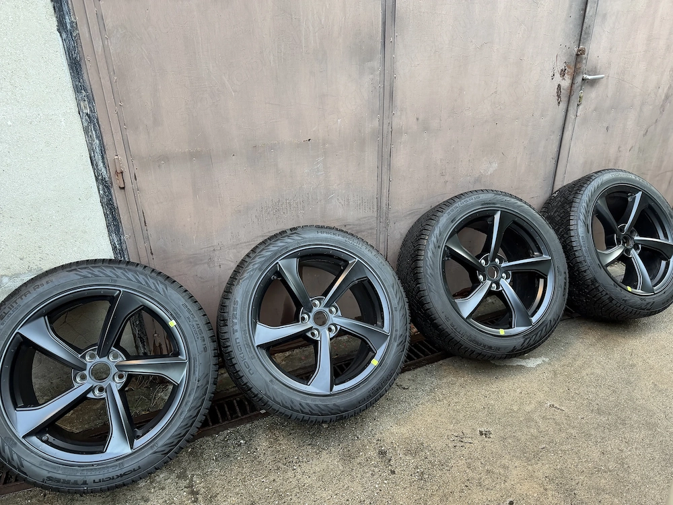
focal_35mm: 24
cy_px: 252
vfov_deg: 56.8
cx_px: 336
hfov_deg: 71.6
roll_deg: +1.2
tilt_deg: -25.9
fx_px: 467
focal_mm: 6.76
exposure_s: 1/85
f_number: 1.78
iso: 200
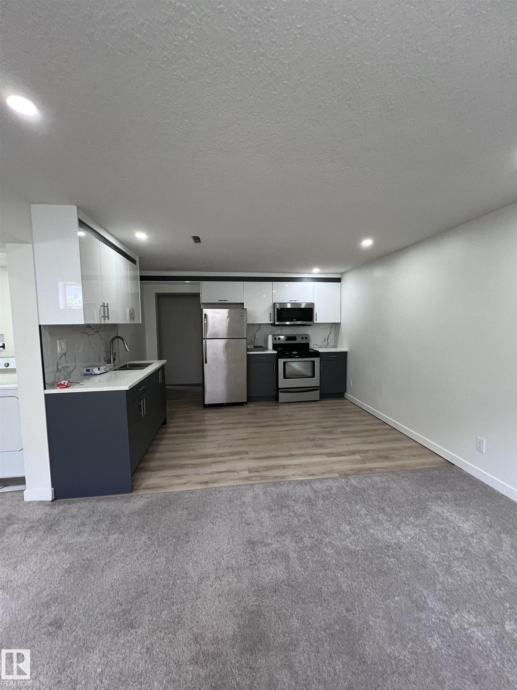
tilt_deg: -3.8
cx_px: 258
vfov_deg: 106.2
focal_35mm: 13
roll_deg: +0.0
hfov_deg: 89.9
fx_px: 259
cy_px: 345
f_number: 1.8
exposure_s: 1/60
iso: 250
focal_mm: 1.57
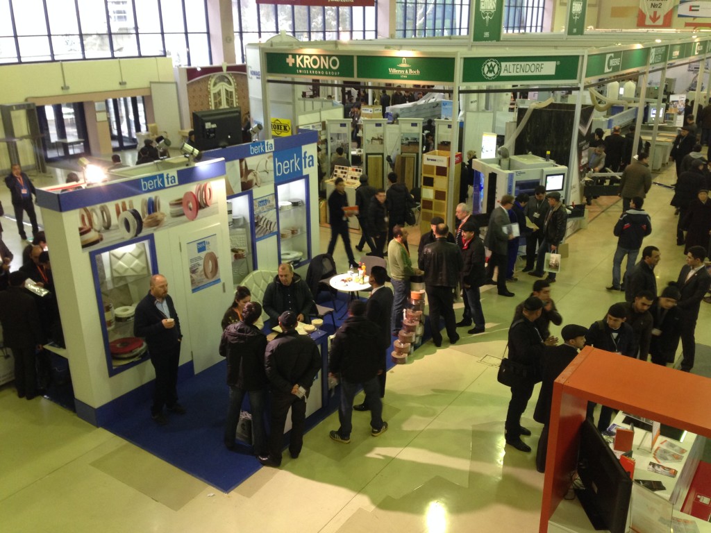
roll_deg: -0.5
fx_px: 678
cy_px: 266
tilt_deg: -20.2
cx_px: 356
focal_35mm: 33
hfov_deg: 55.4
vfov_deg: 42.9
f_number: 2.4
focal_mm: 4.12
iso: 125
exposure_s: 1/20
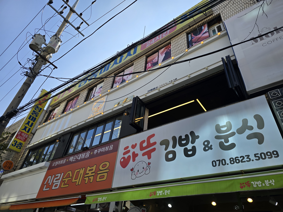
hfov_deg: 73.9
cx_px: 142
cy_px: 106
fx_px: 188
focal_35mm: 23
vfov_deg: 58.9
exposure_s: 1/579
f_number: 1.7
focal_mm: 6.3
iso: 12
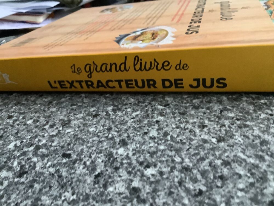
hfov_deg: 58.4
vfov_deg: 45.4
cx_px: 137
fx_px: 245
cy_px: 103
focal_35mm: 31
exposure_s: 1/30
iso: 500
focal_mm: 3.3
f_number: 2.4
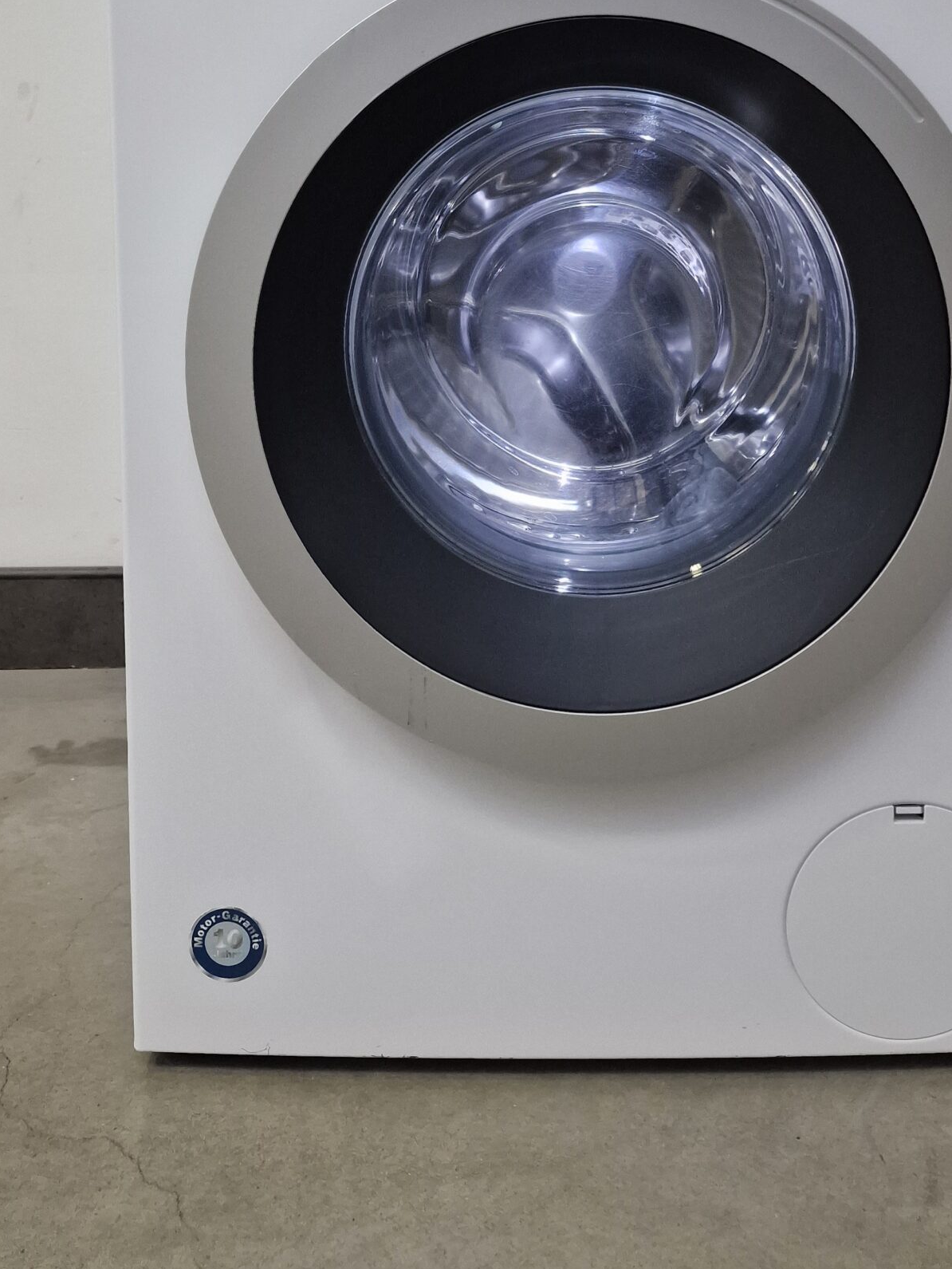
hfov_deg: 38.5
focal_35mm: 37
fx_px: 1356
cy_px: 266
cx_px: 583
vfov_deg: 47.6
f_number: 1.8
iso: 400
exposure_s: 1/100
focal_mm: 6.4
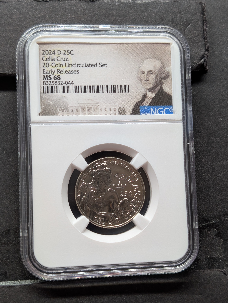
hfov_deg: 29.7
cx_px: 114
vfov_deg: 38.9
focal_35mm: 49
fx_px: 429
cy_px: 152
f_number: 1.68
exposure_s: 1/53.1
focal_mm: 6.9
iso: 57
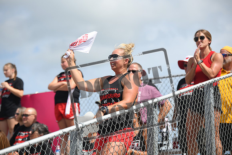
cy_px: 78
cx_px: 116
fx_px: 838
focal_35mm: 130
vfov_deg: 10.6
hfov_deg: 15.8
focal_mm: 130
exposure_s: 1/1600
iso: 100
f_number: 3.5
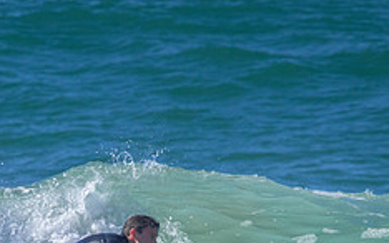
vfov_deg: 0.6
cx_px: 168
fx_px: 21394
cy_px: 314
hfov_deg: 1.0
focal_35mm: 2019
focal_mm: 800
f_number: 11
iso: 1250
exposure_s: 1/2000
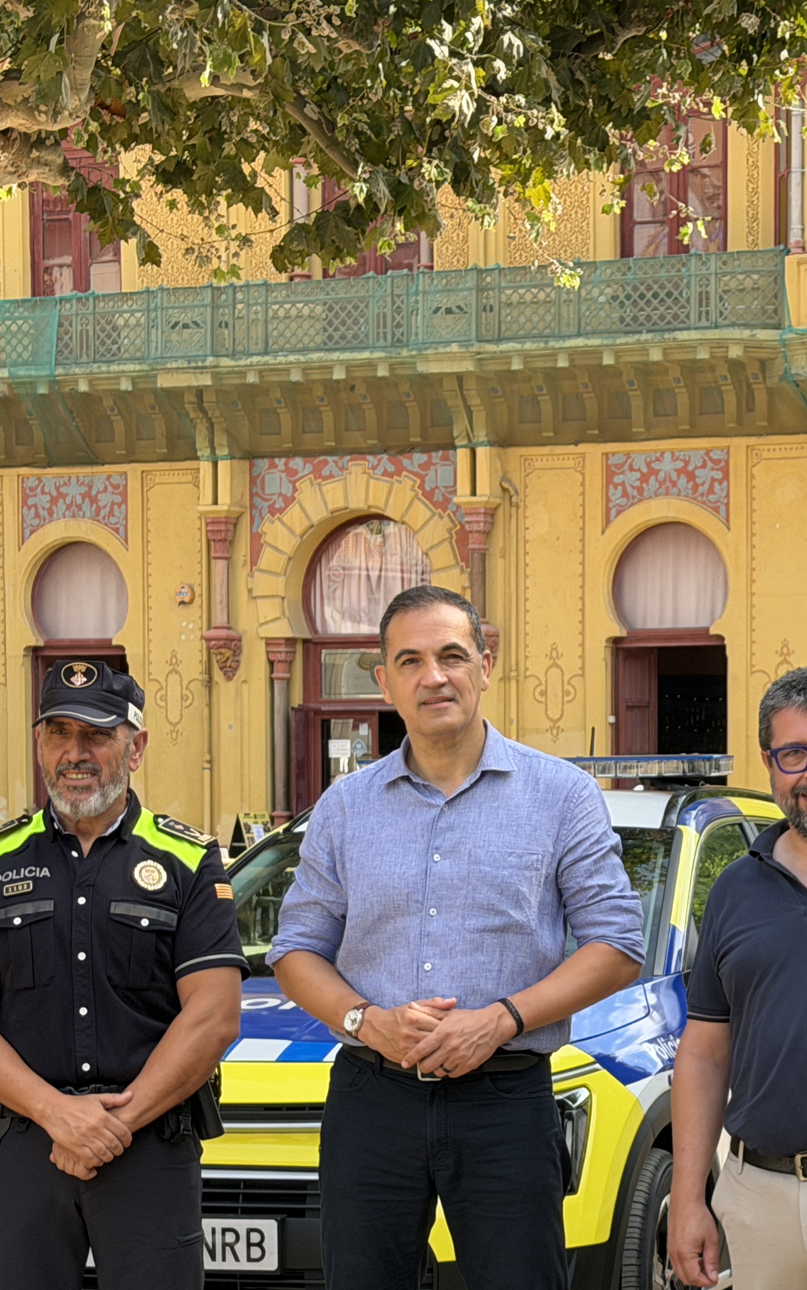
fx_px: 3413
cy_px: 881
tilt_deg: -2.7
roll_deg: -0.4
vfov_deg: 21.3
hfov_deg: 13.4
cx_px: 582
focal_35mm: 97
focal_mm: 6.76
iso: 64
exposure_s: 1/1242
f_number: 1.78
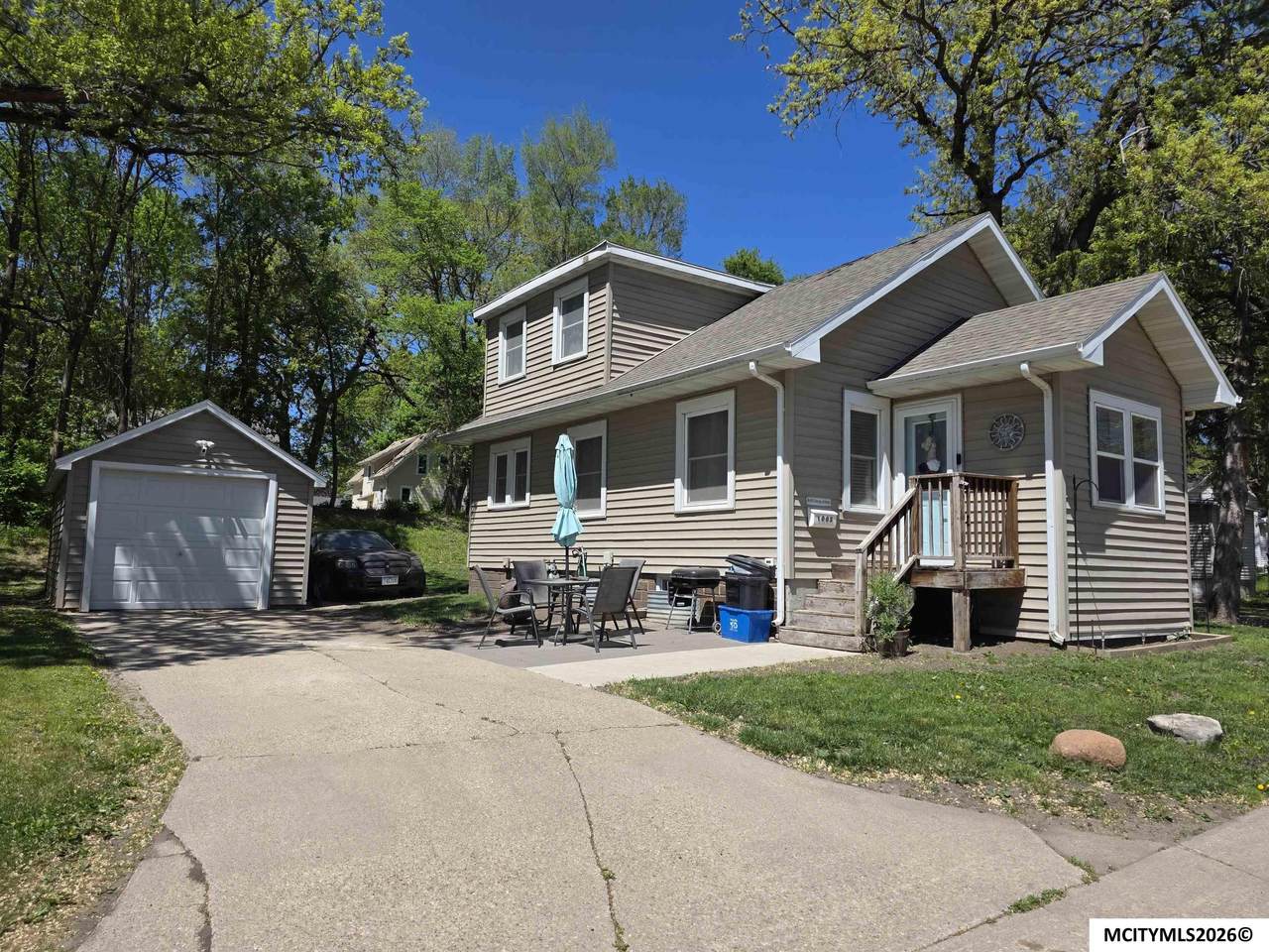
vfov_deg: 58.9
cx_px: 634
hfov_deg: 73.9
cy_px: 476
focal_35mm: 23
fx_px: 843
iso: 80
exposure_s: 1/6574
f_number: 1.7
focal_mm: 6.3
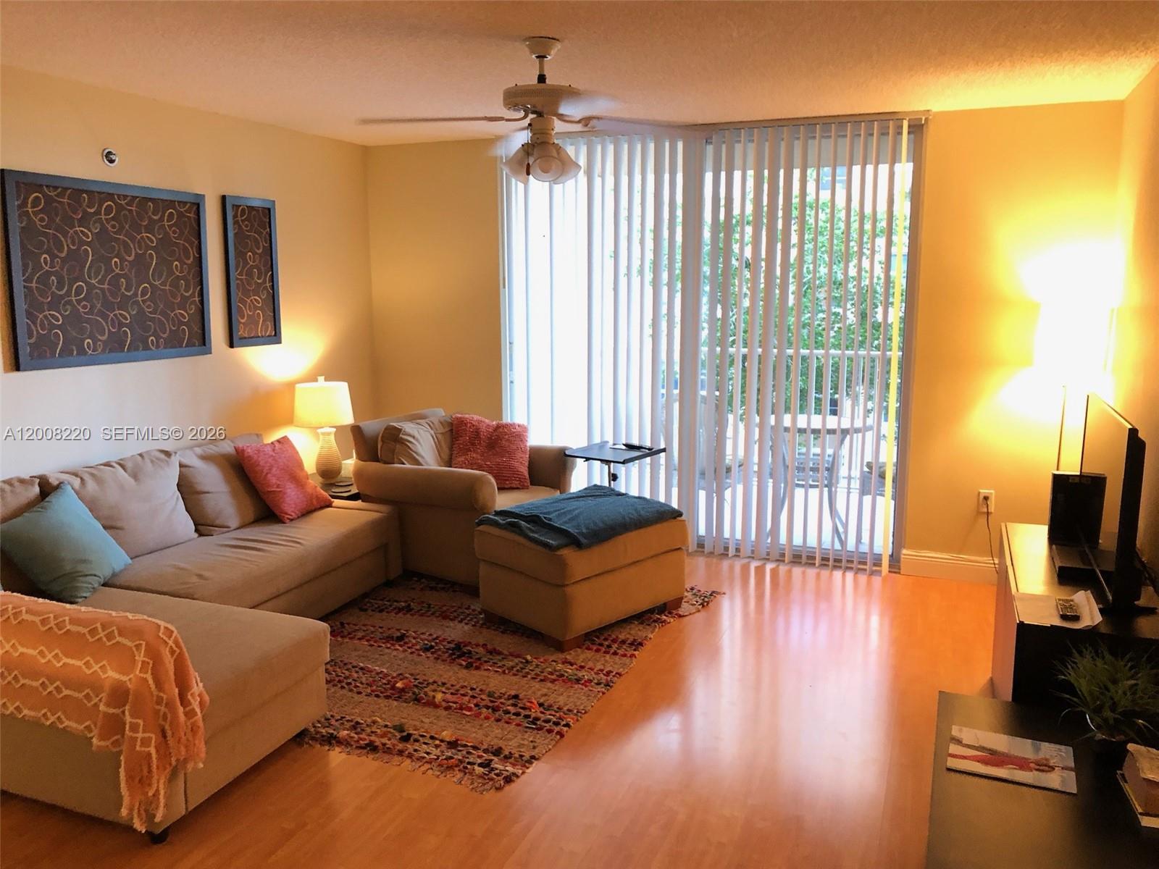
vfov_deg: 49.7
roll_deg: +1.2
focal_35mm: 28
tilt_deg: -10.2
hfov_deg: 63.4
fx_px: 937
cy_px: 434
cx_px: 580
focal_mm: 4
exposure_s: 1/12
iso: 100
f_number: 1.8
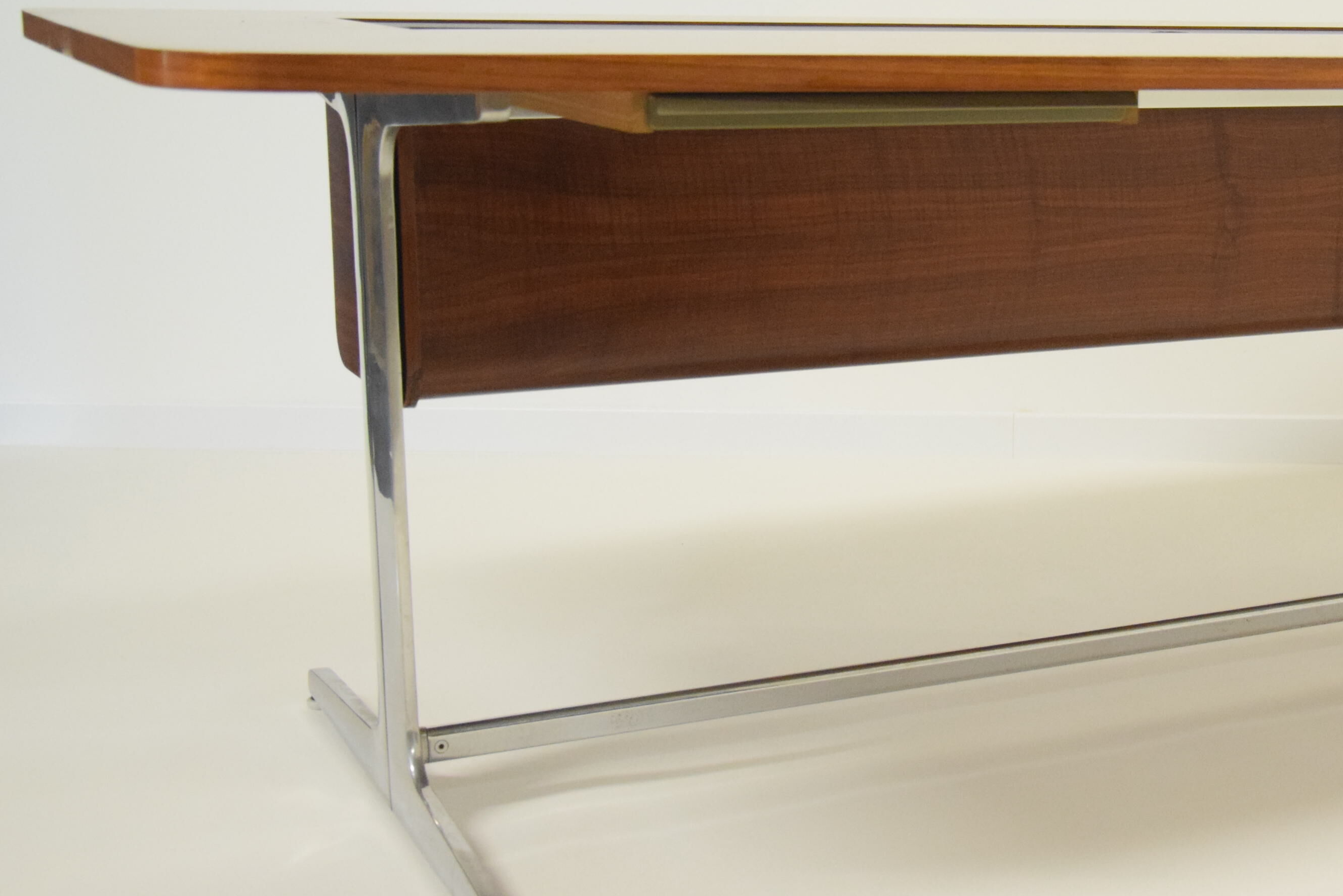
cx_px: 1113
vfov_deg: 22.3
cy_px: 429
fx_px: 2276
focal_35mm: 61
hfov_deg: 31.8
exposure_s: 1/60
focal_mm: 24
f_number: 3.8
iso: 2500
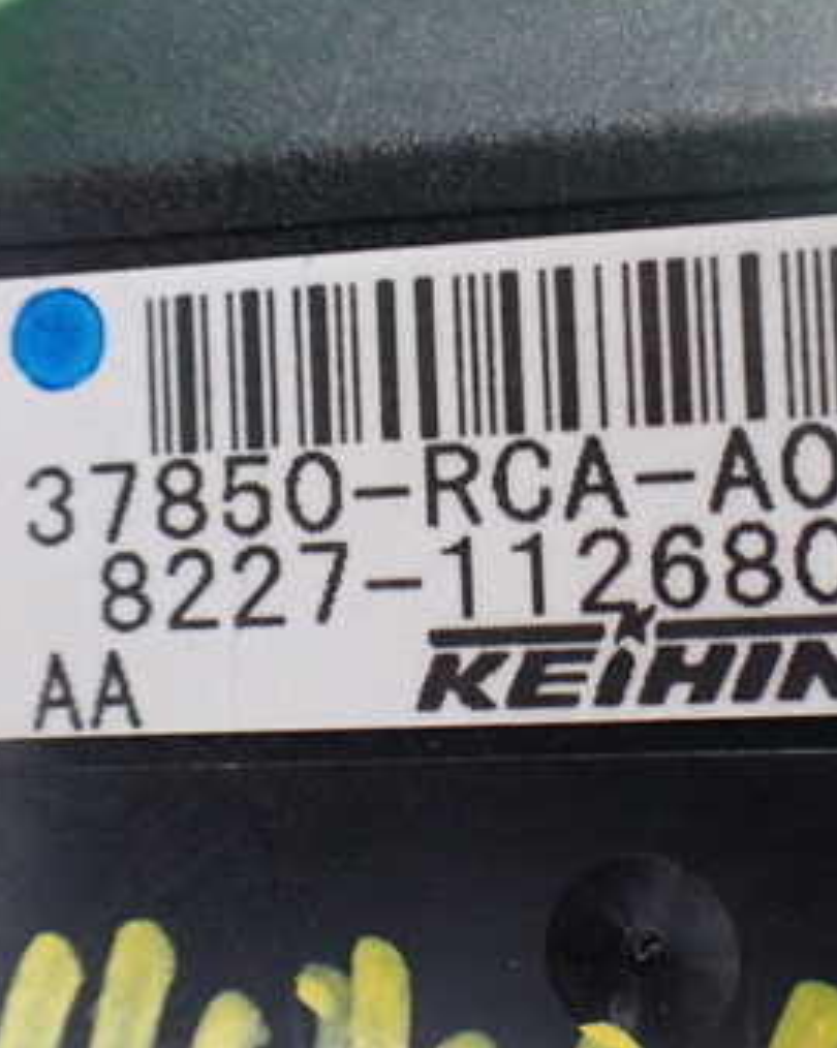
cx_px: 608
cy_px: 459
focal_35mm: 52
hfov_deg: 28.8
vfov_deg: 36.0
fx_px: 1612
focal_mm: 5.4
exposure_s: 1/100
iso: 800
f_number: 2.3
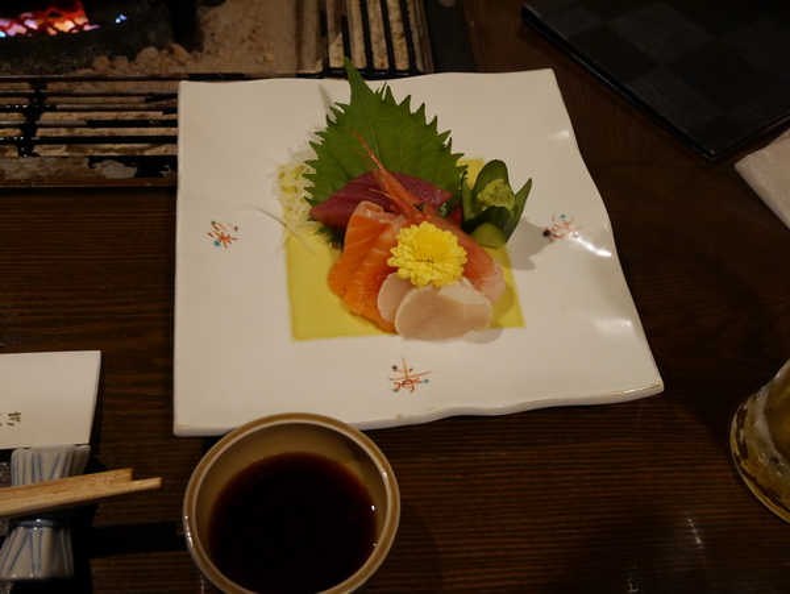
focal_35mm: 40
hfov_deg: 46.8
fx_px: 914
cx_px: 395
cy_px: 297
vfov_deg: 36.0
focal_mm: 20
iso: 3200
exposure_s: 1/30
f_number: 4.6
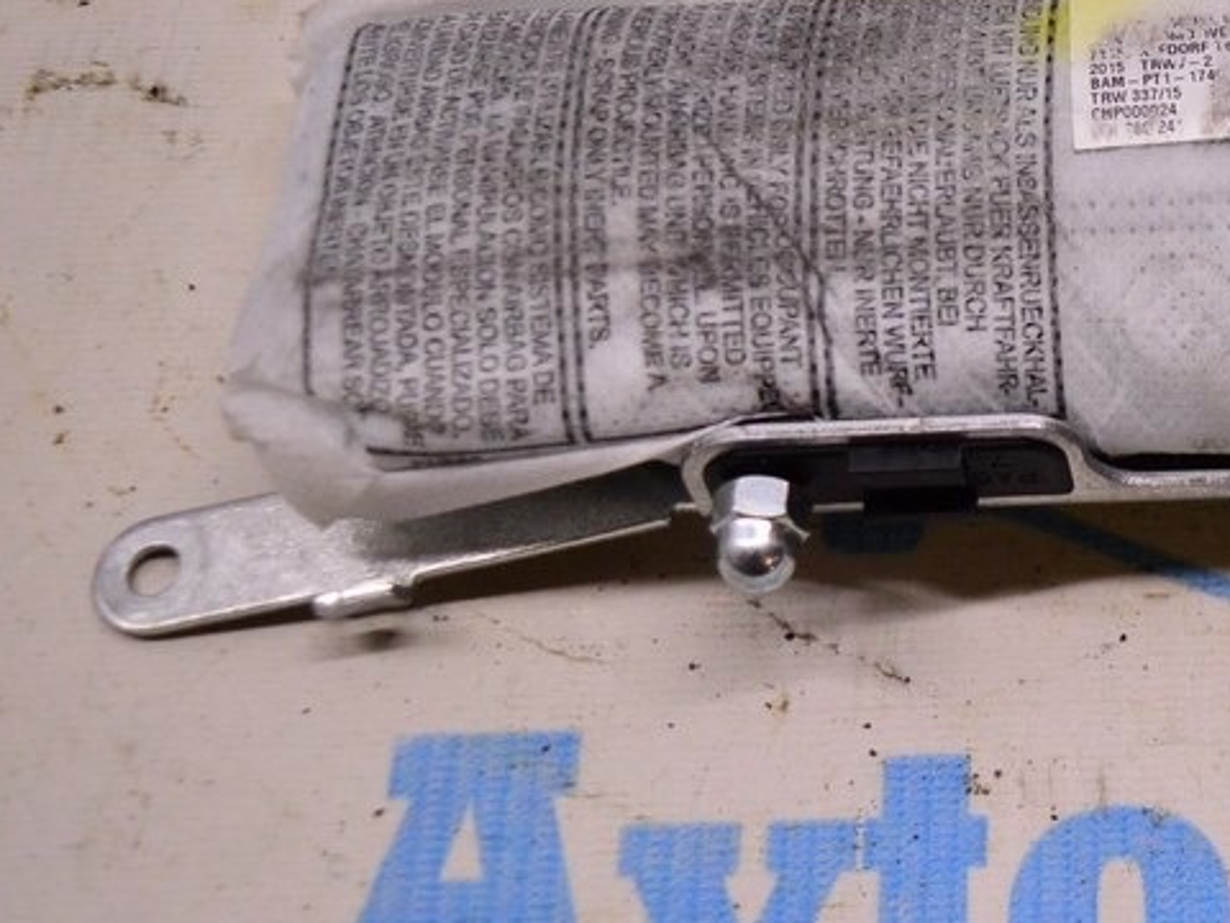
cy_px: 319
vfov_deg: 18.4
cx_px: 1286
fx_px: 2843
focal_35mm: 80
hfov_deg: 23.2
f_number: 4
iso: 1600
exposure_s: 1/400
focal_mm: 26
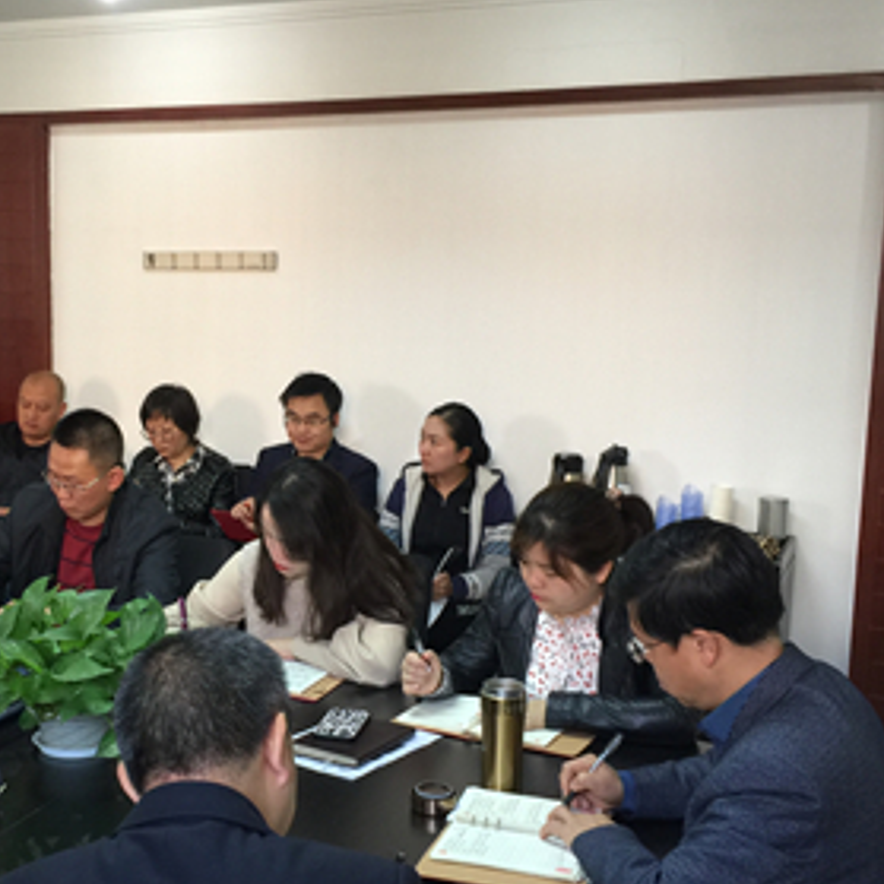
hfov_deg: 36.3
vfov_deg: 36.7
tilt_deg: -8.9
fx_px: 1329
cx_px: 276
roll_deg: -2.1
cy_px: 499
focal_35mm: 46
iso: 50
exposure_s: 1/17
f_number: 2.2
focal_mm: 4.15
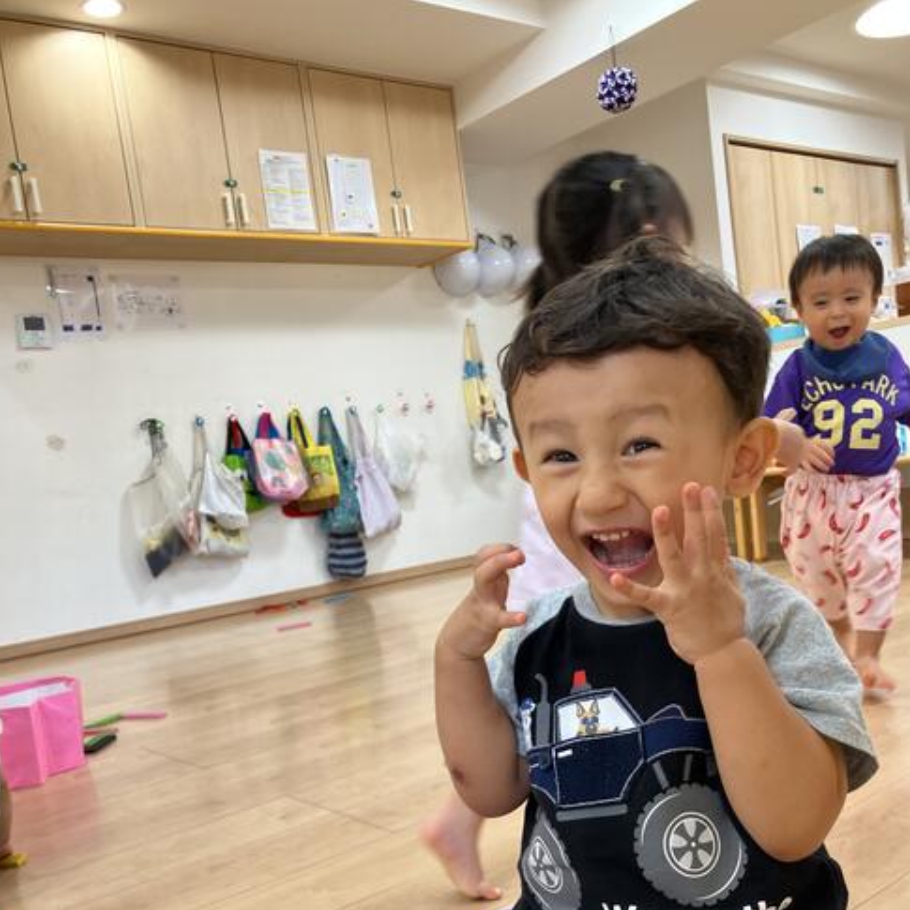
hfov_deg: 48.5
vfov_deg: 47.8
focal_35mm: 34
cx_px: 454
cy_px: 594
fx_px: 1011
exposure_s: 1/50
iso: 50
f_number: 1.8
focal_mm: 3.99
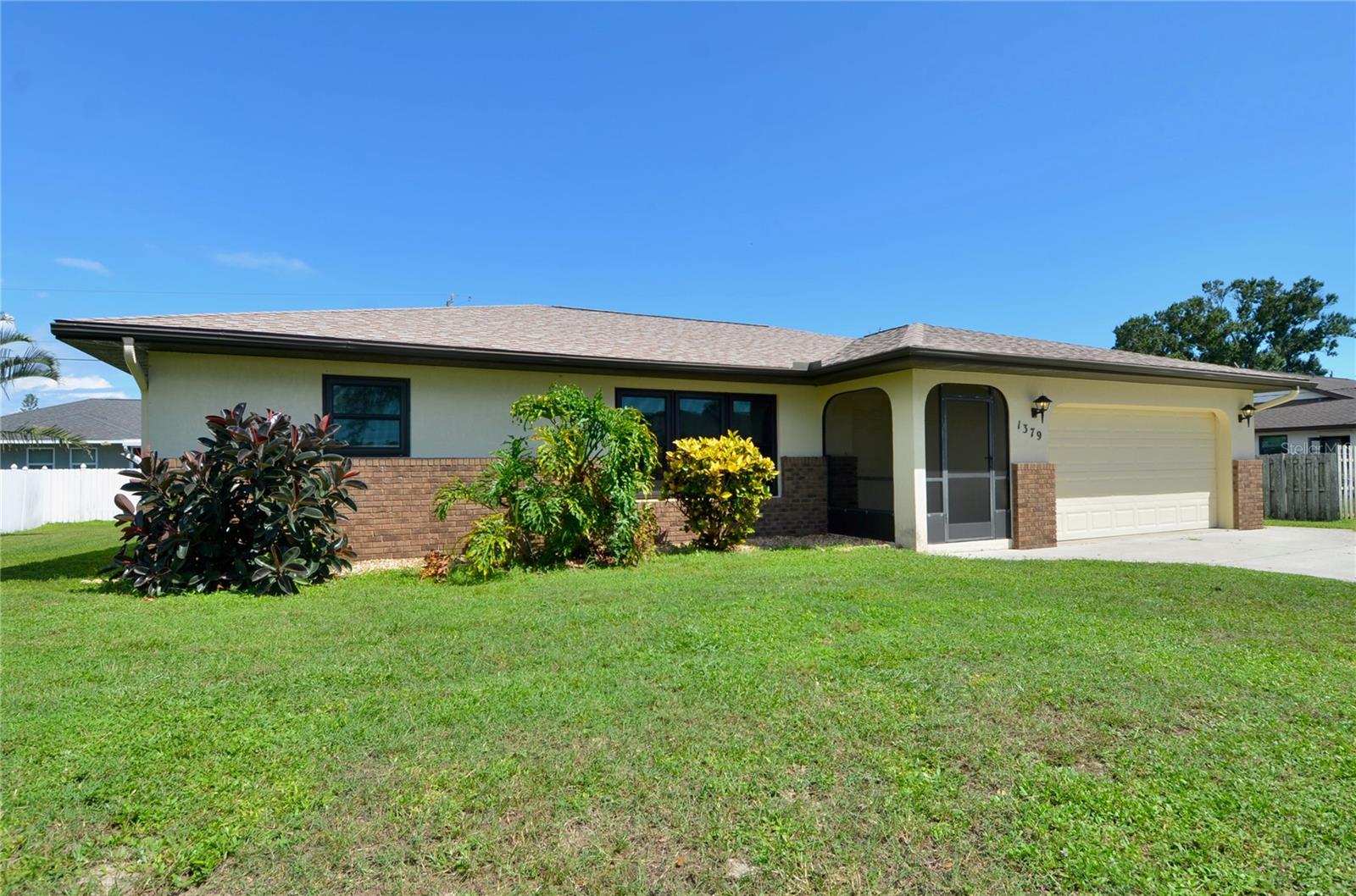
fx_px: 1353
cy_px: 448
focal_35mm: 36
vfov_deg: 36.7
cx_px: 678
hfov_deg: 53.2
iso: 100
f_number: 8
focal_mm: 24
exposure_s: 1/250
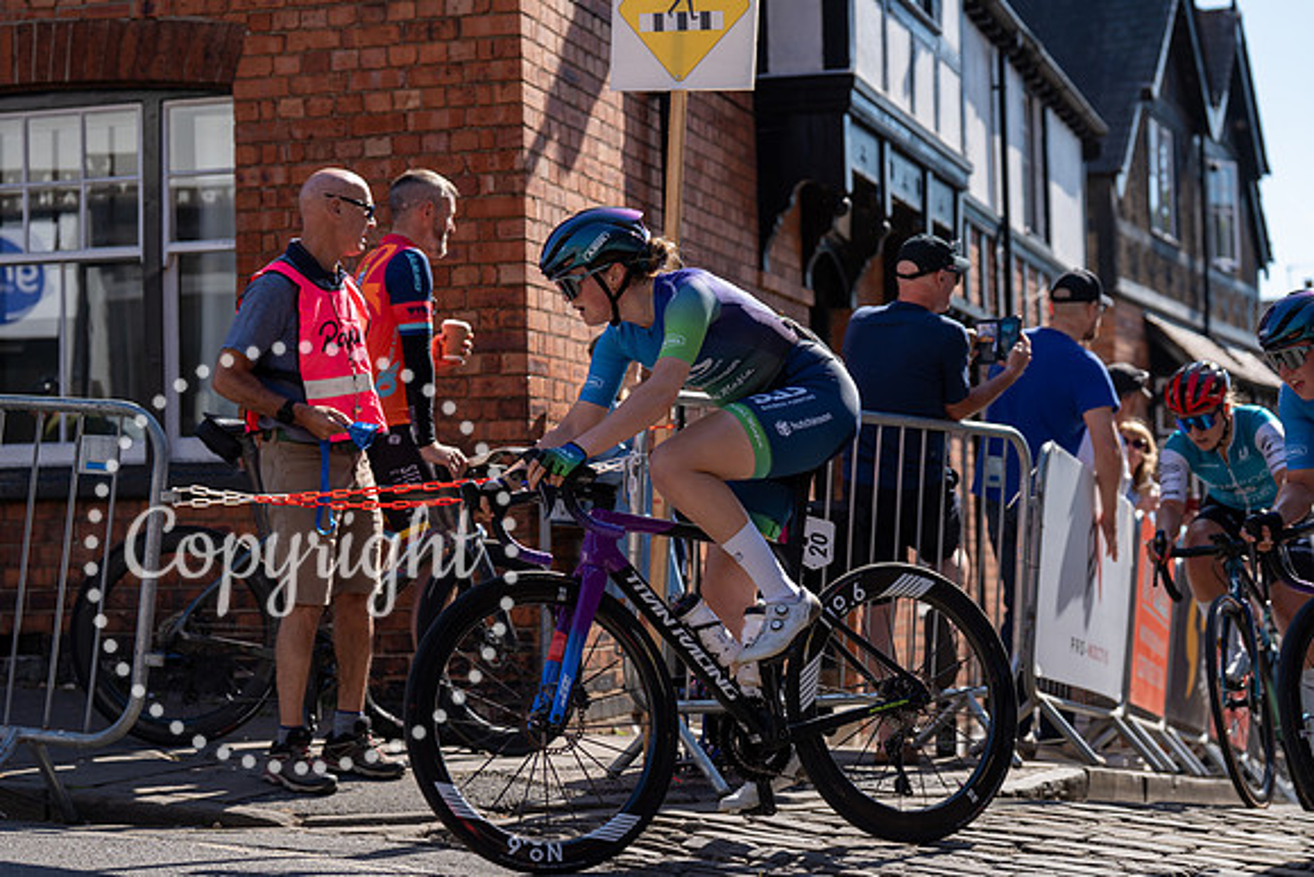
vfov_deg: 19.5
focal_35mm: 70
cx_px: 657
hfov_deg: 28.8
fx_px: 2555
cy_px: 438
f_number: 3.5
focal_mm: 70
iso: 100
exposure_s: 1/1000
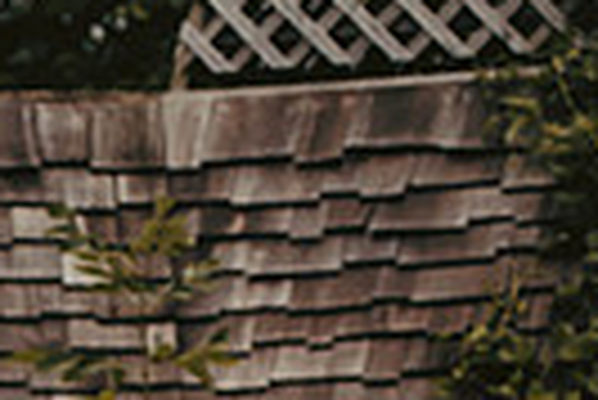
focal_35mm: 358
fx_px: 5953
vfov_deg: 3.8
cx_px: -481
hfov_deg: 5.7
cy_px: 847
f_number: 2.8
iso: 640
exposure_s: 1/3200
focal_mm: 82
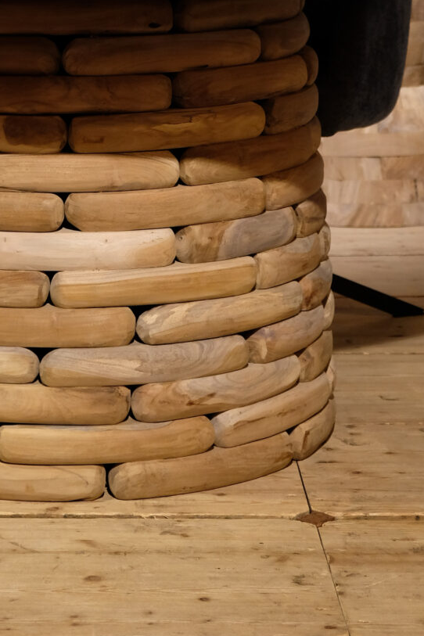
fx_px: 1961
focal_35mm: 111
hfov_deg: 12.3
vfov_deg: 18.1
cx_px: 94
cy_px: 55
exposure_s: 1/60
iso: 640
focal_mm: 31.5
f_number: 3.6
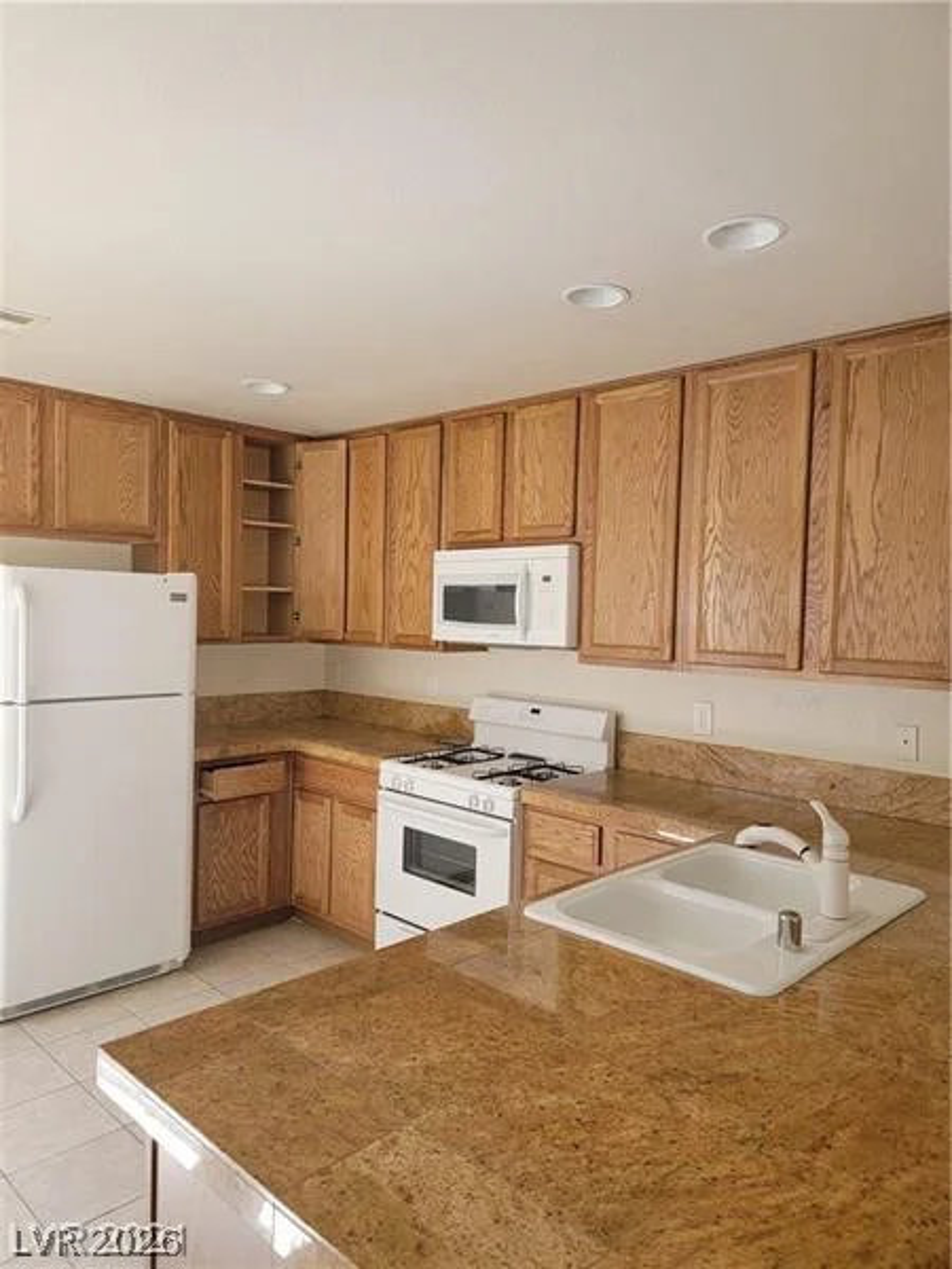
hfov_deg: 56.8
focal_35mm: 24
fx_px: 880
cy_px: 634
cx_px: 476
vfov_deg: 71.6
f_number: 1.8
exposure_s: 1/120
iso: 200
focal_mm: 6.7
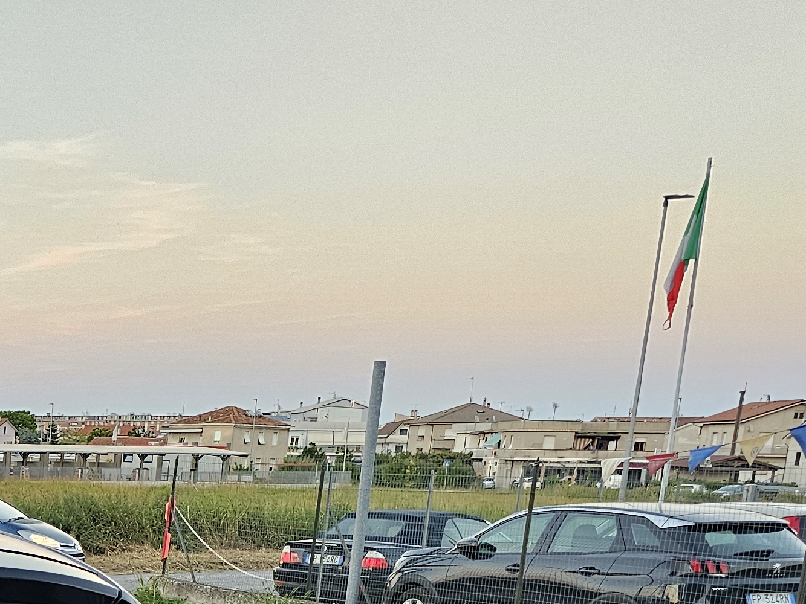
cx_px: -281
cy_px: 873
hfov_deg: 24.2
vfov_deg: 19.0
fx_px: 1607
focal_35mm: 69
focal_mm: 6.3
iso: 160
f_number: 1.7
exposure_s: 1/100
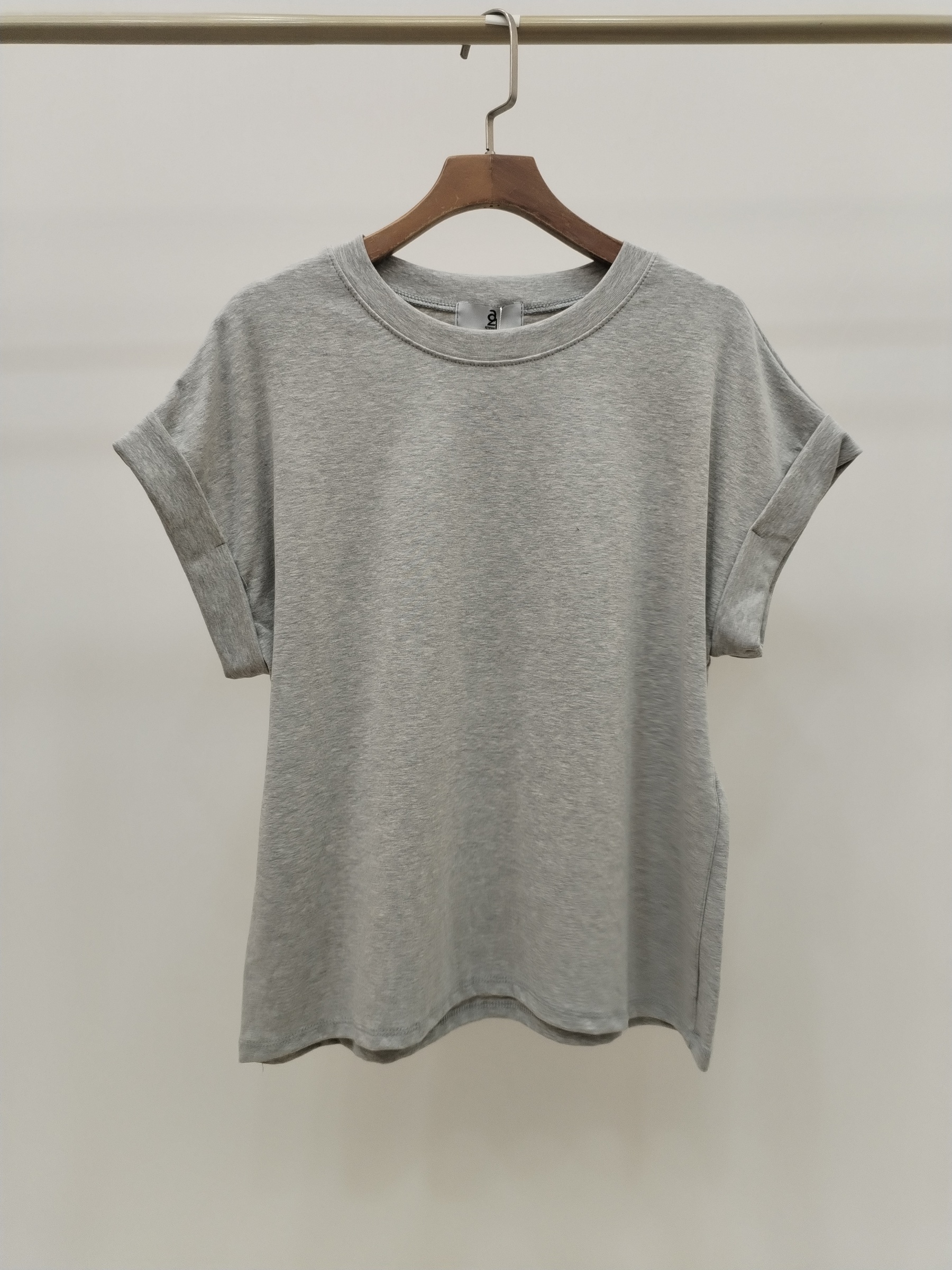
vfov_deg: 61.7
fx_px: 1063
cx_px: 476
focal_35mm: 29
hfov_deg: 48.2
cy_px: 635
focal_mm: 4.75
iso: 268
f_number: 1.8
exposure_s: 1/120
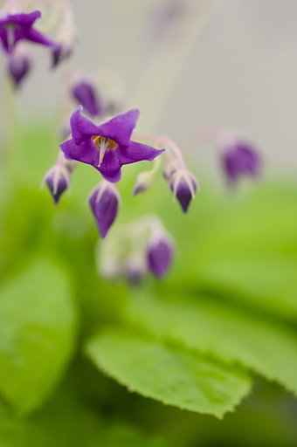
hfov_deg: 9.1
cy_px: 224
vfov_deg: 13.7
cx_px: 148
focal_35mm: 150
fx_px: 1861
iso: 3200
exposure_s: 1/250
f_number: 2.8
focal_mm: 100
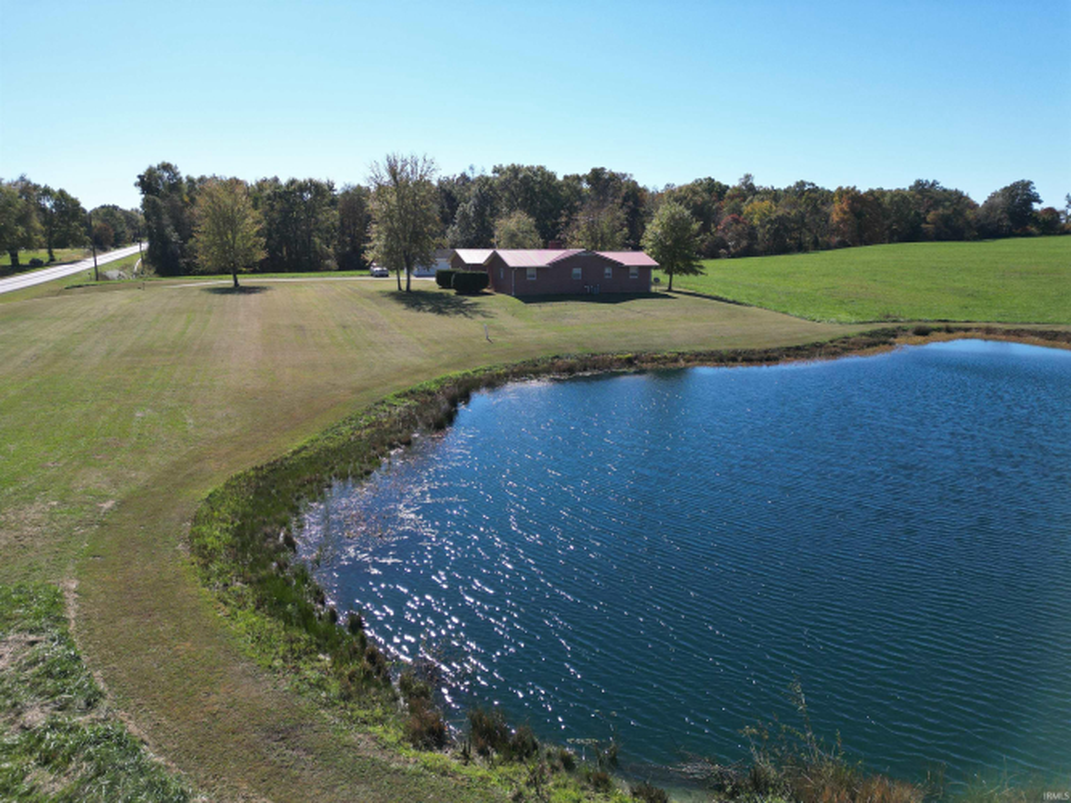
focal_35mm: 24
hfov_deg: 71.6
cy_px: 402
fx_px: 742
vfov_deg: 56.8
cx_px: 536
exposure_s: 1/2000
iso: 100
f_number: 1.7
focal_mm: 6.72
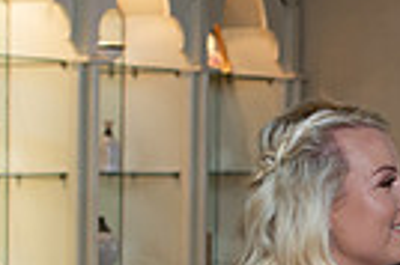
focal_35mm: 152
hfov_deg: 13.2
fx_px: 1687
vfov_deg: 8.9
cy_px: 274
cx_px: 448
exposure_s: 1/160
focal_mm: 35
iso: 640
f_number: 2.8
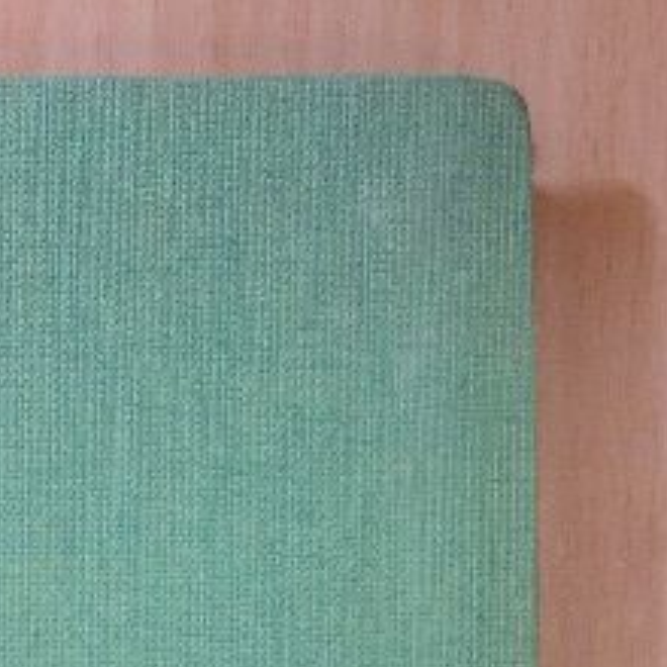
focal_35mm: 193
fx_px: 4207
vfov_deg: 8.9
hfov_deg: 9.0
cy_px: 861
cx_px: -27
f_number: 3.9
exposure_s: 1/80
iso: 1250
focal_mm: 13.3
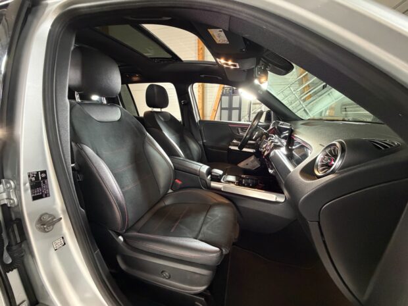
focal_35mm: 14
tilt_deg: -13.1
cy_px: 153
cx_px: 204
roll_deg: -0.3
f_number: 2.2
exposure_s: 1/50
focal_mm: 2.22
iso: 800
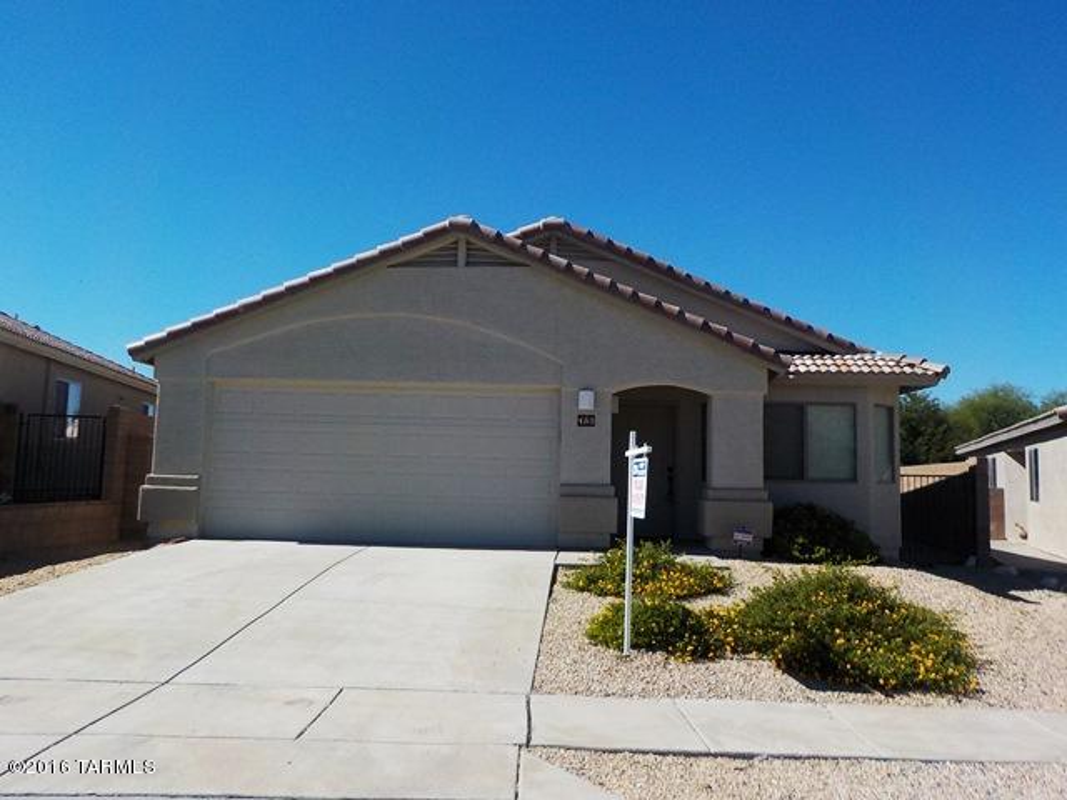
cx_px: 534
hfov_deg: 60.0
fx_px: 925
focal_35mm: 30
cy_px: 400
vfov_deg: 46.8
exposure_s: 1/2000
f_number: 3.3
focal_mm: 4.1
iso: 125
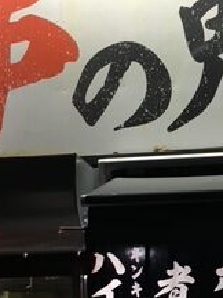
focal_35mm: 86
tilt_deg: +6.9
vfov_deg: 22.1
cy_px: 284
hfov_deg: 16.8
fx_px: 739
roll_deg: +0.9
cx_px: 223
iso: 50
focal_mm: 4.15
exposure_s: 1/30
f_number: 2.2
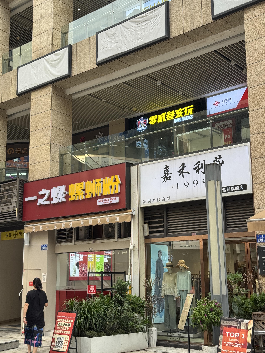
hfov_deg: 30.3
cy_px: 176
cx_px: 132
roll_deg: +0.1
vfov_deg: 39.7
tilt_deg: +11.4
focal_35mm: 48
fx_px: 490
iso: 64
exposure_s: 1/593
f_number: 1.78
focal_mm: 6.76
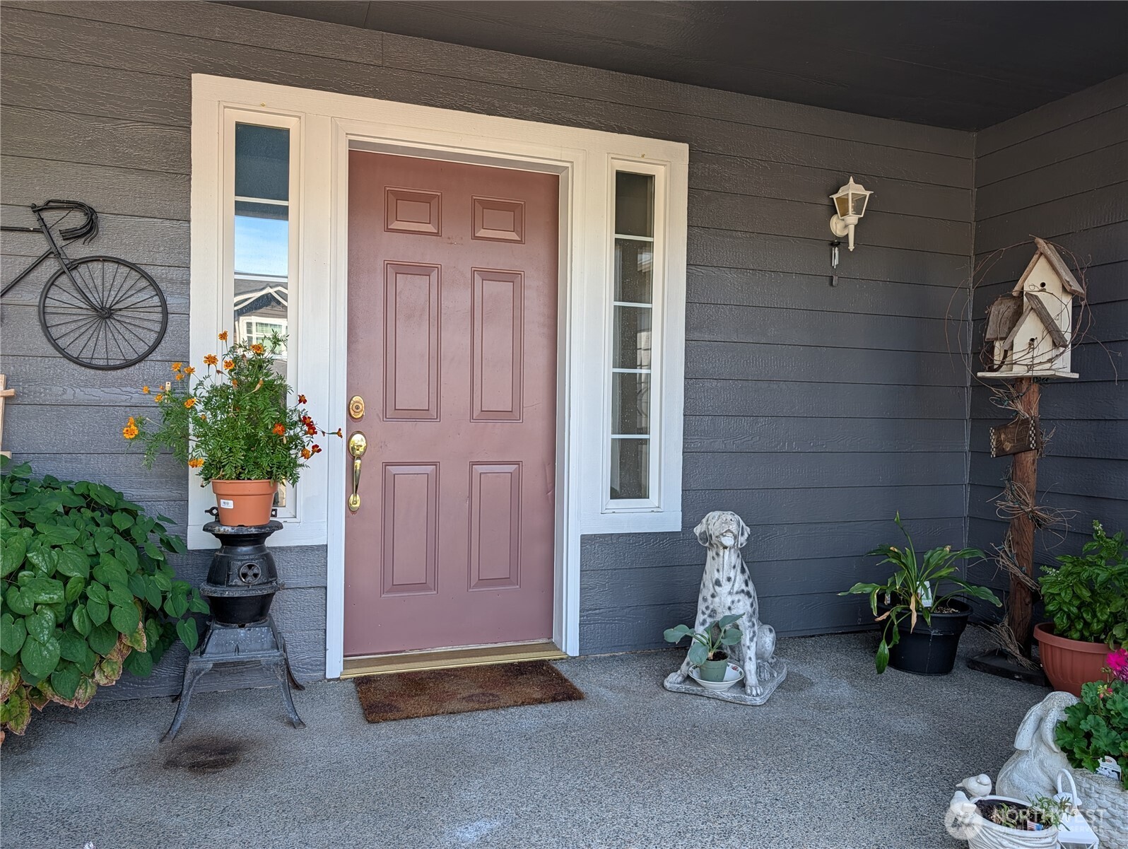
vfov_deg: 56.9
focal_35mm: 24
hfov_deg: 71.5
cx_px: 564
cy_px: 424
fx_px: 783
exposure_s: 1/130
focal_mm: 6.9
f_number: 1.68
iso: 23
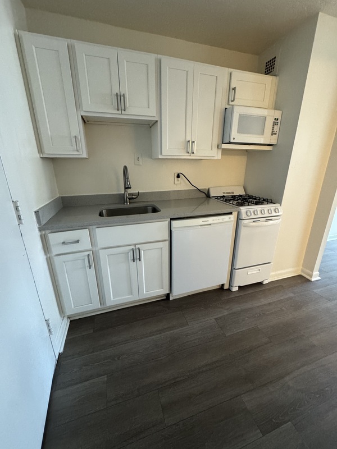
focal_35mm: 14
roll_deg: +0.9
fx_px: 182
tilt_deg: -18.5
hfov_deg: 85.7
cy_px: 224
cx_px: 168
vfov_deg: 102.1
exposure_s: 1/60
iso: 1000
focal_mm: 2.22
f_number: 2.2
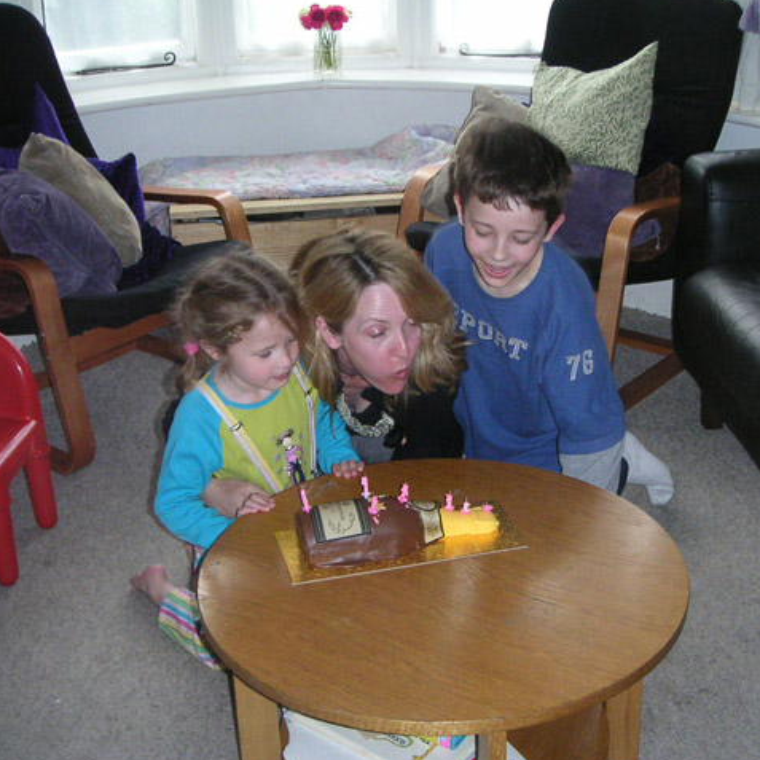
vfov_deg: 32.2
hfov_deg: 32.1
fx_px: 1316
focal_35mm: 53
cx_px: 437
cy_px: 381
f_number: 2.9
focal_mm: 6.8
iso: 160
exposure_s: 1/45
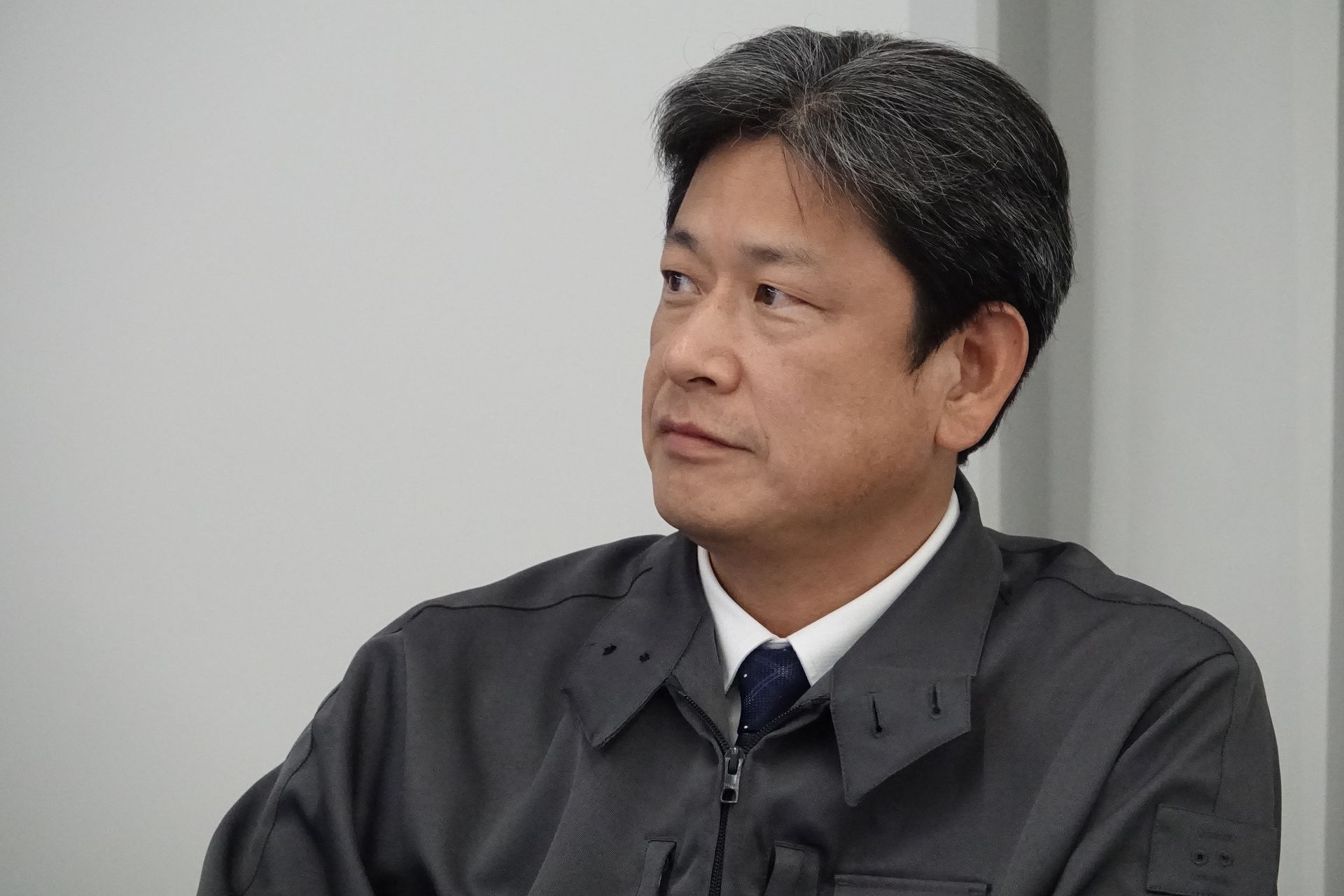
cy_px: 448
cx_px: 672
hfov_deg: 8.0
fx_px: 9557
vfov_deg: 5.4
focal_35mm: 256
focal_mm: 93.9
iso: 5000
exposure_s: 1/1000
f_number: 4
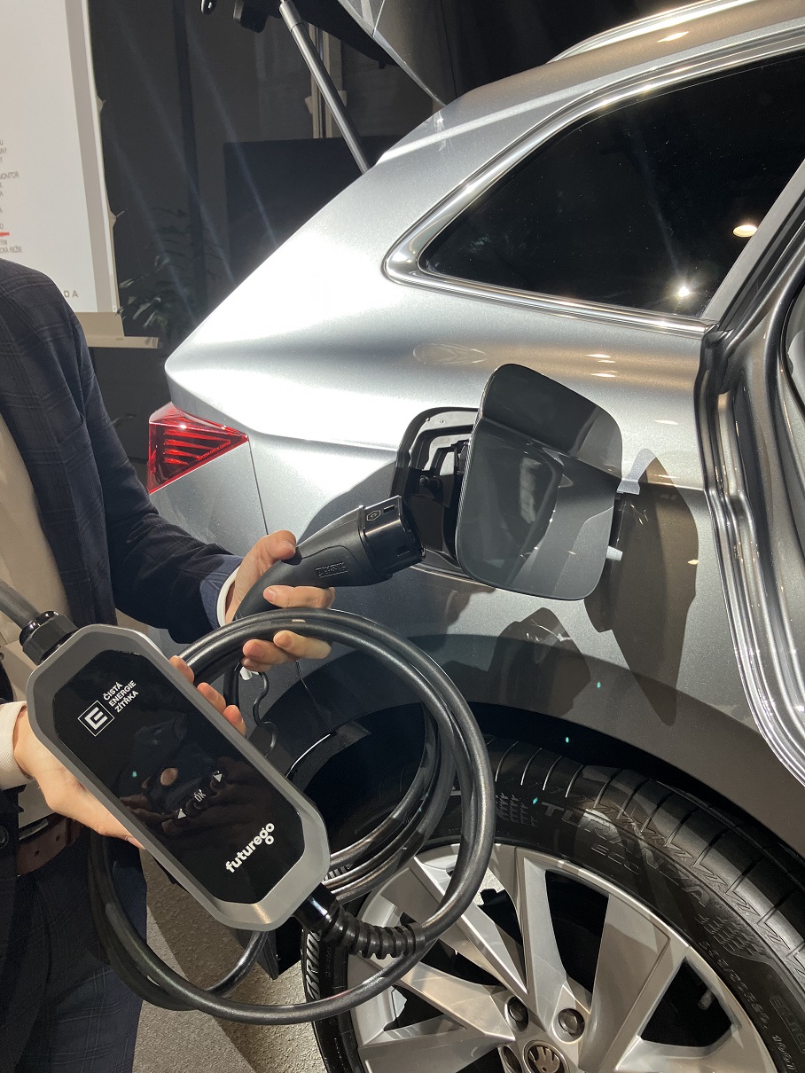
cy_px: 536
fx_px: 868
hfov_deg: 49.8
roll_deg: +1.2
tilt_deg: -16.5
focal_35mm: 28
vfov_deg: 63.4
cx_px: 402
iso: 80
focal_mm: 3.99
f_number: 1.8
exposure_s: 1/120
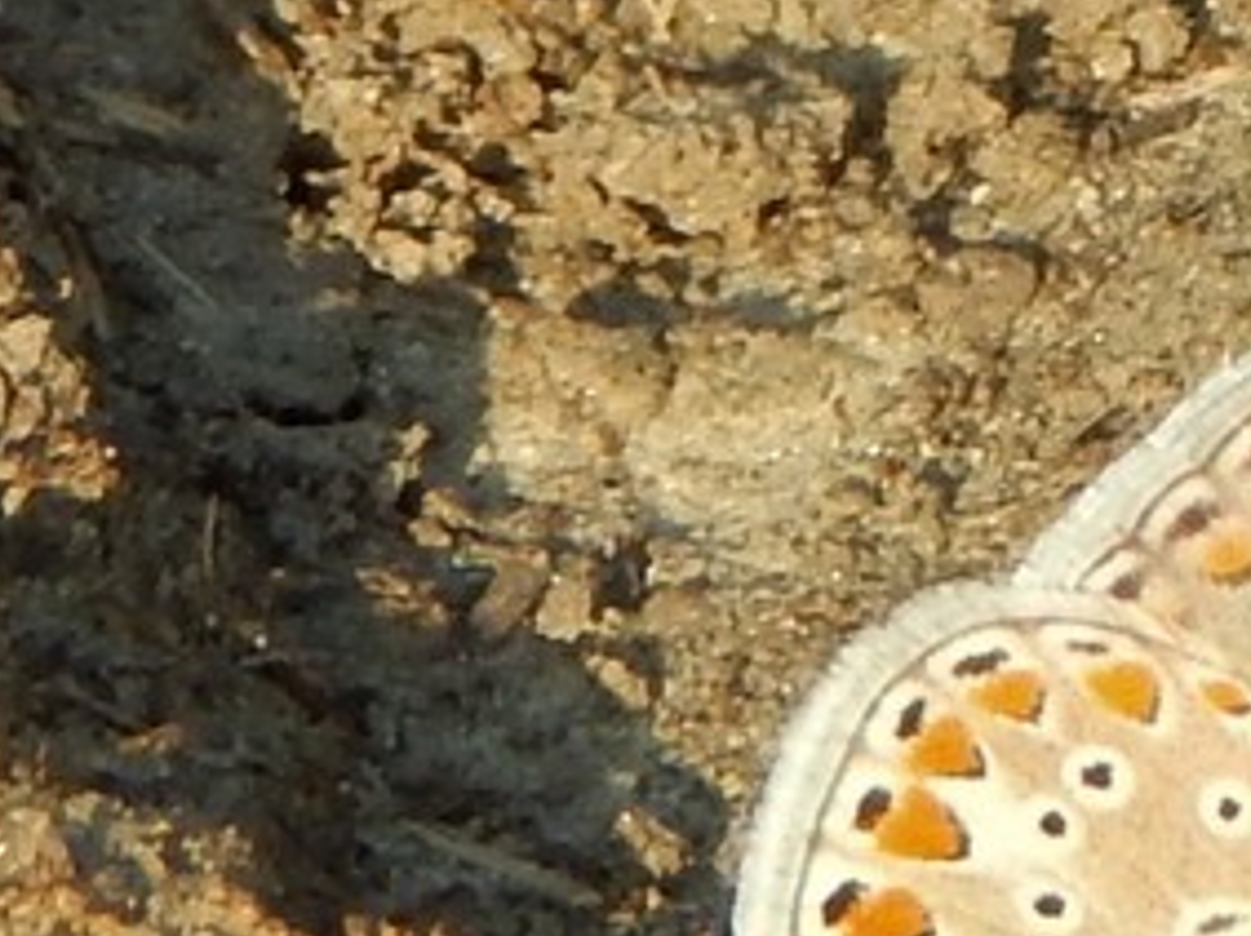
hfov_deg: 2.1
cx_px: 1253
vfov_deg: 1.6
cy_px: 803
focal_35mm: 954
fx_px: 34448
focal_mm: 56.5
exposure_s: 1/320
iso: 125
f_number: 5.7
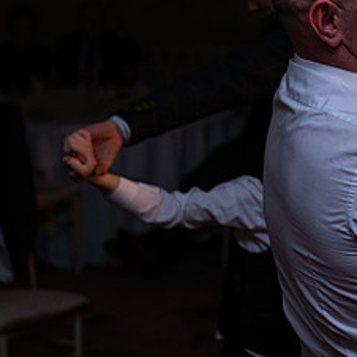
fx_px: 1400
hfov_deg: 14.2
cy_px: 83
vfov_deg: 14.5
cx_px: 384
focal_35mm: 120
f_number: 3.5
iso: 1000
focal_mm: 55
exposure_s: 1/160
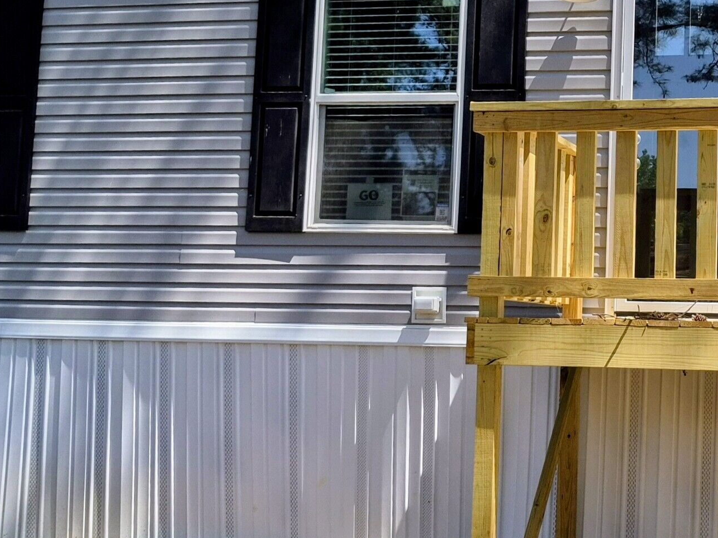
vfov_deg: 26.5
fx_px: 1140
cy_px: 213
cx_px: 665
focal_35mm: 55
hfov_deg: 32.9
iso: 80
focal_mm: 5.4
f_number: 1.8
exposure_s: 1/2504
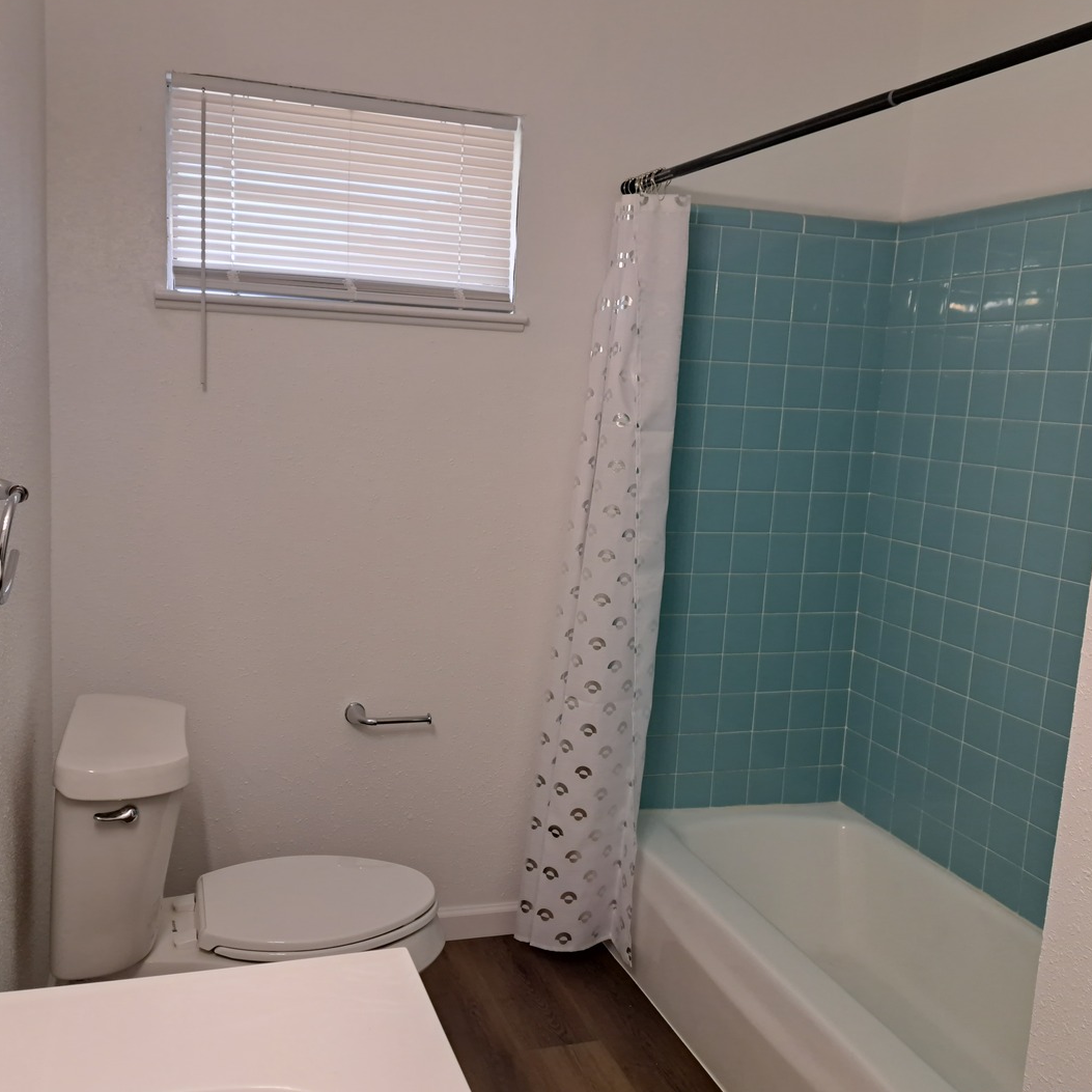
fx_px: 1035
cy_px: 549
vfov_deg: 55.6
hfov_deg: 55.4
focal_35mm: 29
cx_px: 458
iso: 100
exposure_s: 1/60
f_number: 1.8
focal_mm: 5.23
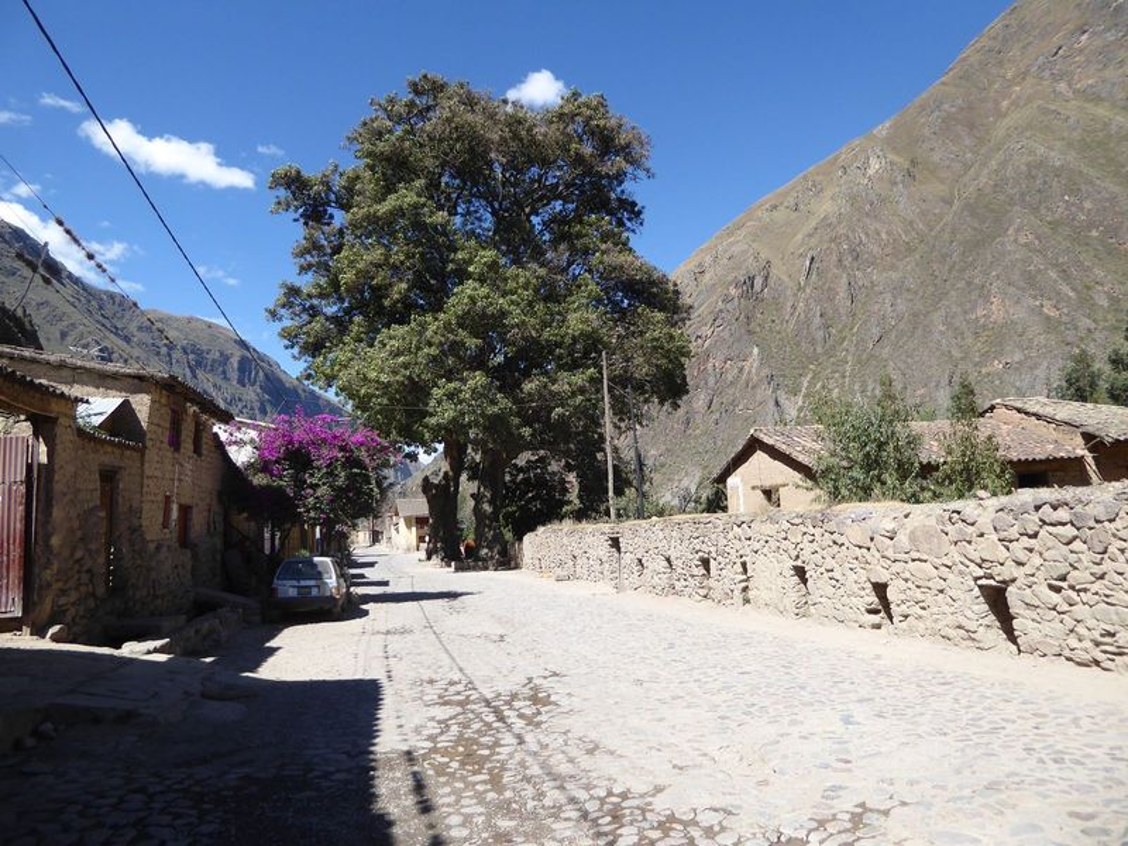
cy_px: 423
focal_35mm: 25
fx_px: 815
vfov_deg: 54.9
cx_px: 564
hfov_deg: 69.4
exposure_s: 1/640
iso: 80
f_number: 3.3
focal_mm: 4.3
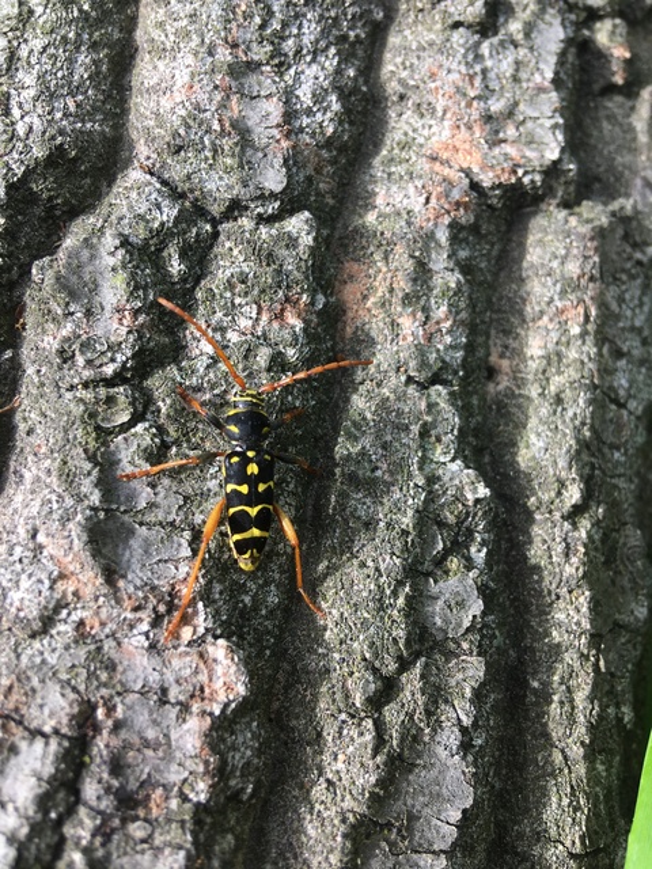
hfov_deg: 48.2
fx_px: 728
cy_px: 434
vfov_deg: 61.7
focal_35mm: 29
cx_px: 326
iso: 25
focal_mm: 4.15
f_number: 2.2
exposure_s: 1/363
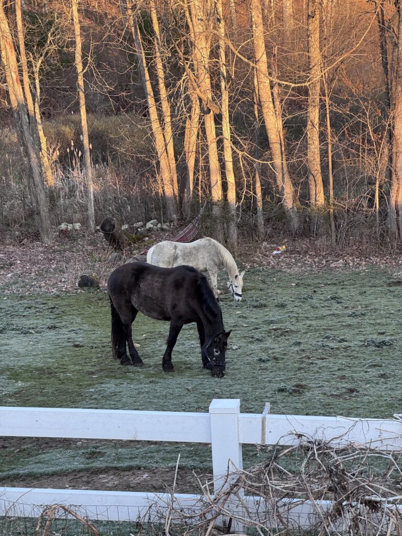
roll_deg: +4.3
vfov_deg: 25.3
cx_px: 201
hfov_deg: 19.1
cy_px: 268
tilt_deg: -12.4
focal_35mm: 77
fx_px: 1192
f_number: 2.8
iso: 50
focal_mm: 9
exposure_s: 1/99
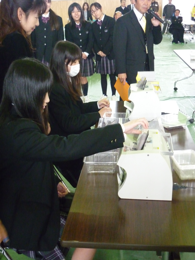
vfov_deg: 42.1
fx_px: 338
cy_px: 130
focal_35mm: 45
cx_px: 98
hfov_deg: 32.2
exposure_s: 1/40
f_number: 3.1
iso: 800
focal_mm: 7.4
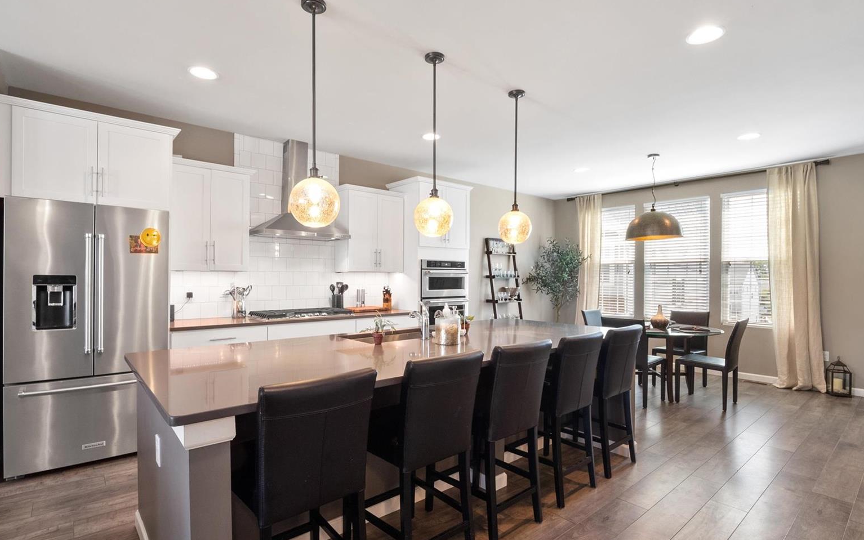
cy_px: 294
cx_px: 426
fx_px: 400
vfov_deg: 67.9
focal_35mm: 17
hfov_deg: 94.4
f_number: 10
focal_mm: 8
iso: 400
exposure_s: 1/2.5
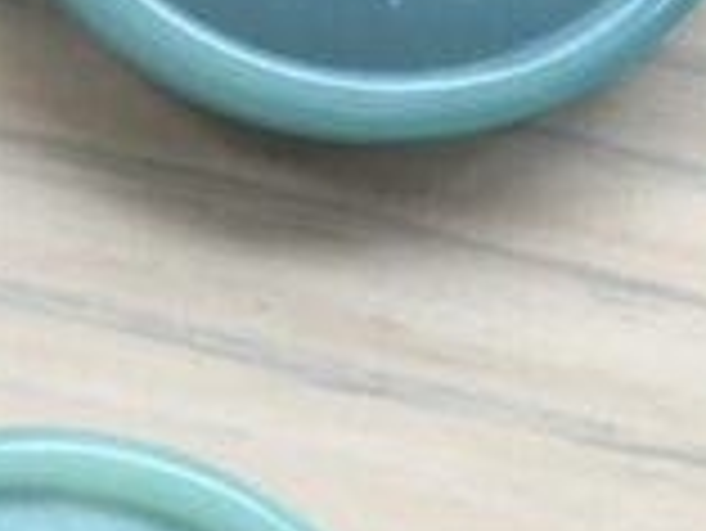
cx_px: -1322
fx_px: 4225
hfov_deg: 8.3
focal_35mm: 207
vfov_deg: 7.1
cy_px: 675
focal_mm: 4.15
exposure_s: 1/50
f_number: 2.2
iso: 25
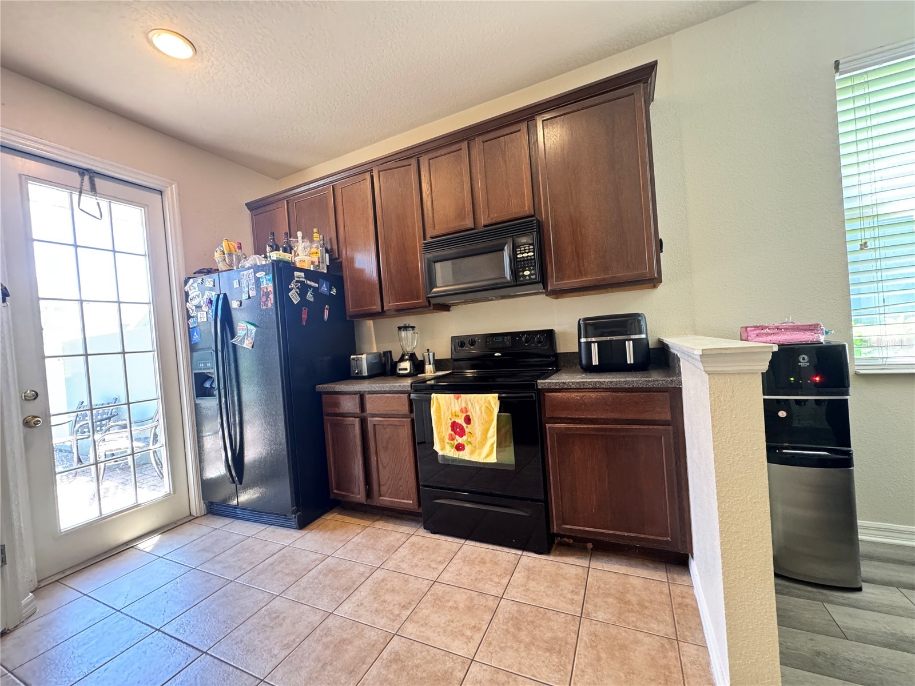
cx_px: 458
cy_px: 343
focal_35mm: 14
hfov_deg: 102.1
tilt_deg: -0.2
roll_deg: +4.7
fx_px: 370
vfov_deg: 85.7
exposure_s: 1/60
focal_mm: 2.22
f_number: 2.2
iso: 400
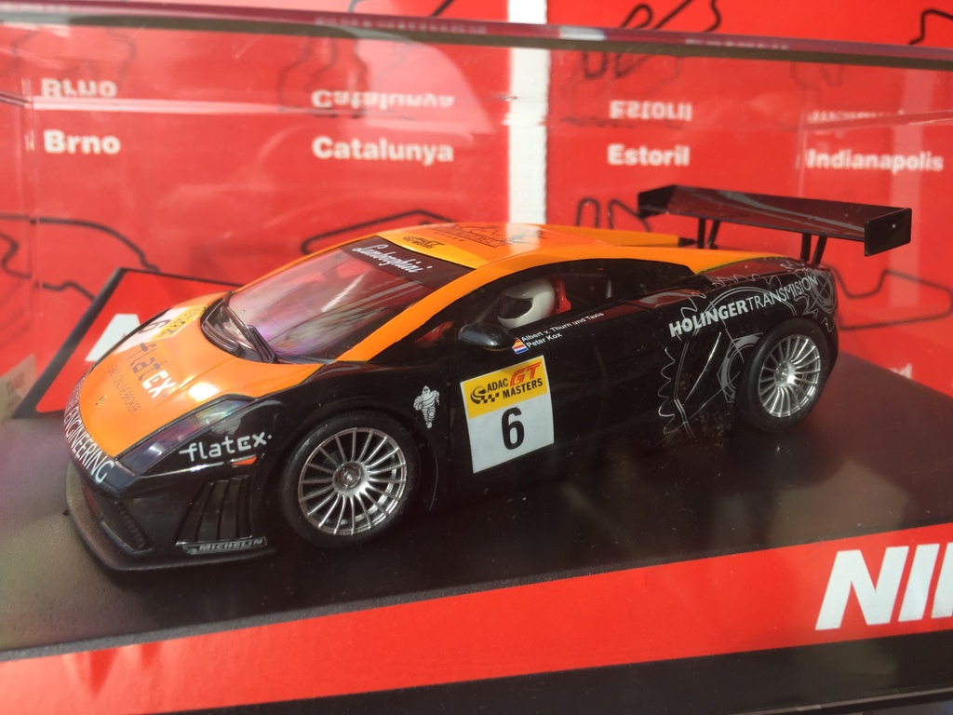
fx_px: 798
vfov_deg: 48.2
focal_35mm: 29
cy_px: 358
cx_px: 476
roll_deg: -1.0
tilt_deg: -10.6
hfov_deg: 61.7
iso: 32
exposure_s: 1/599
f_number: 2.2
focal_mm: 4.15
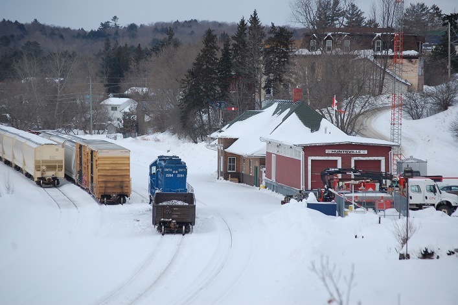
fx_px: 2212
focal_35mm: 174
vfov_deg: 7.9
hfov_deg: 11.8
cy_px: 152
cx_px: 229
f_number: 6.3
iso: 200
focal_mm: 116
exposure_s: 1/640
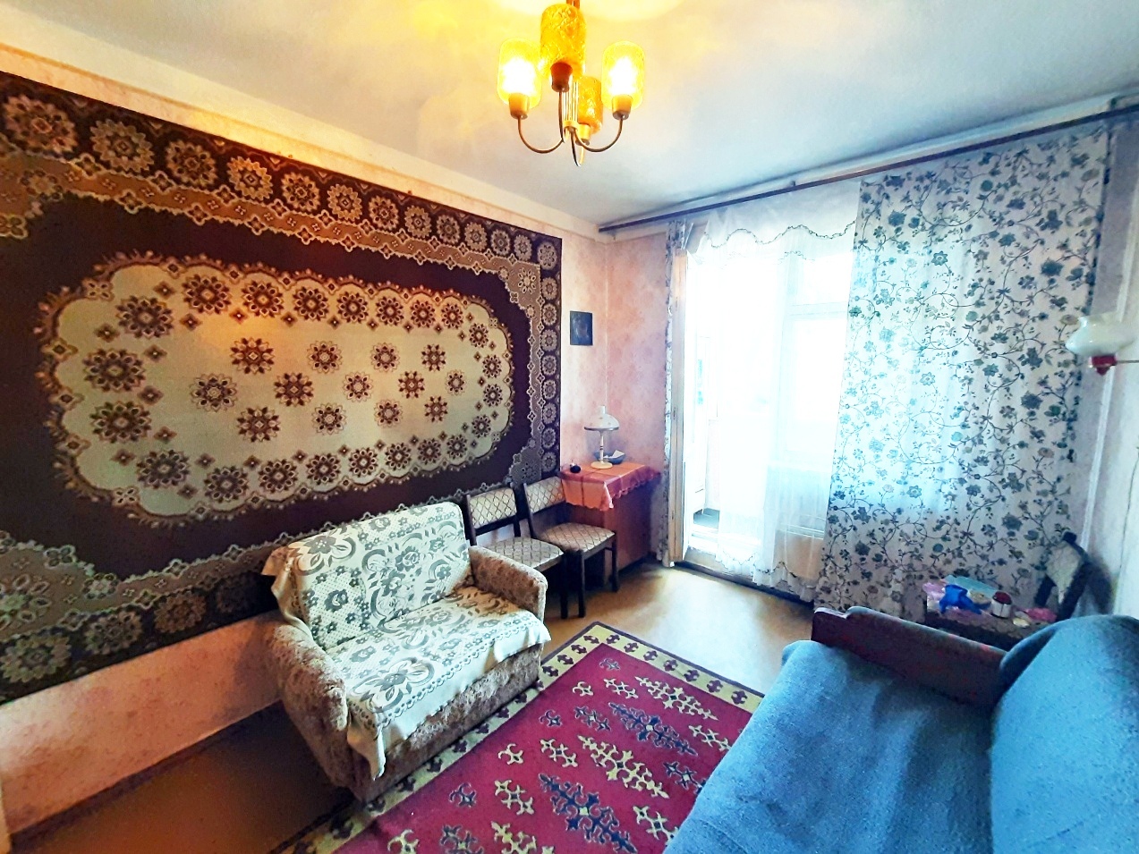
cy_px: 427
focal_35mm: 13
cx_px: 570
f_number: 2.2
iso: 160
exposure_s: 1/33
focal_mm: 1.42
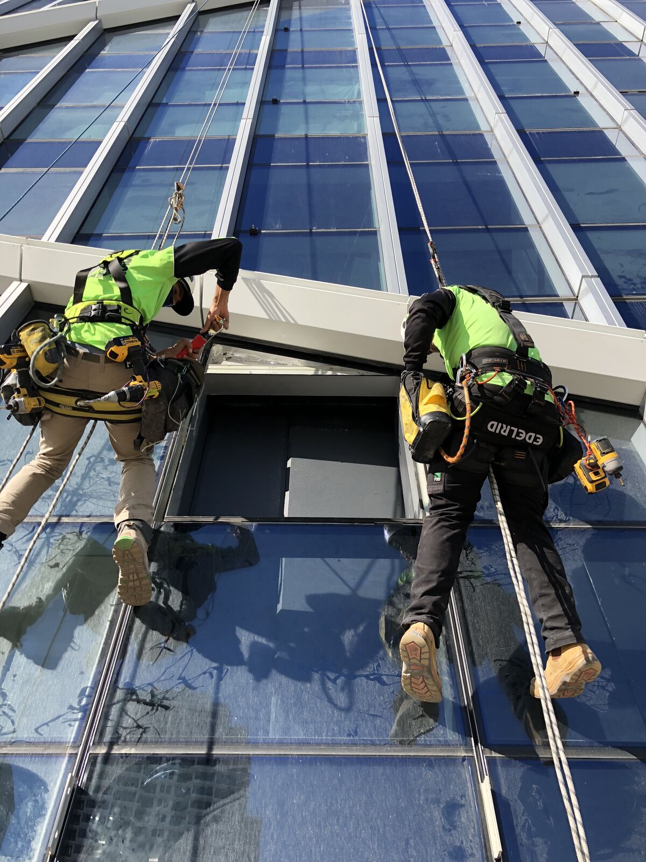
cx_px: 323
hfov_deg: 49.7
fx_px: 697
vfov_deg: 63.4
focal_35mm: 28
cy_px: 431
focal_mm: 4
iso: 20
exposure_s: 1/852
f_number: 1.8
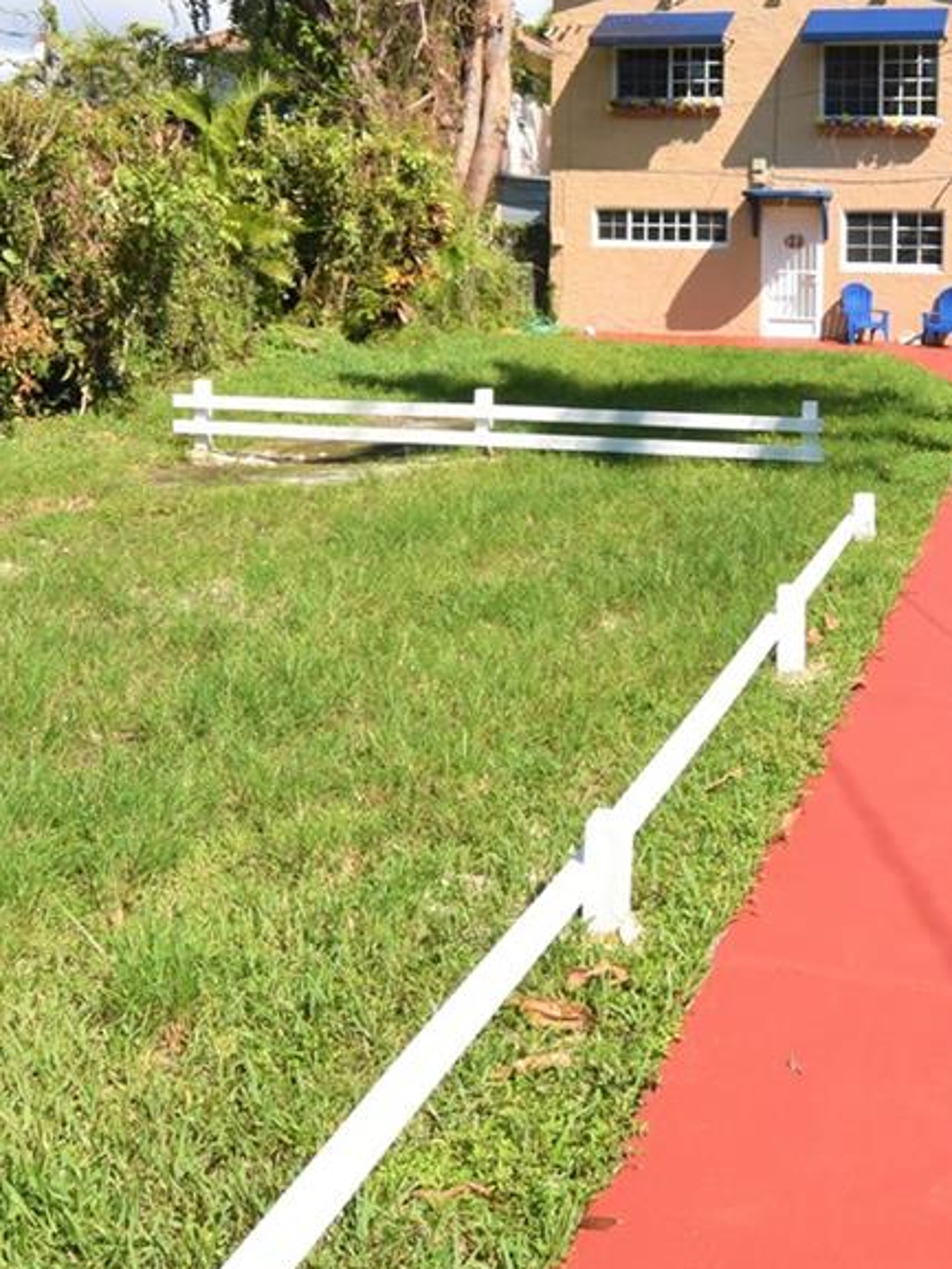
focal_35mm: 40
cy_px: 286
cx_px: 737
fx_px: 1466
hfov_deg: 35.0
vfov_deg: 44.9
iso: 100
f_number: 10
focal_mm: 10
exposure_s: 1/200
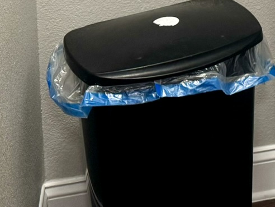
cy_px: -208
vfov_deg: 12.9
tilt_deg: -7.5
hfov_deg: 18.5
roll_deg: -0.9
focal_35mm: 100
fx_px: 794
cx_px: 340
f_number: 1.78
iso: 125
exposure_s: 1/120
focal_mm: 6.76
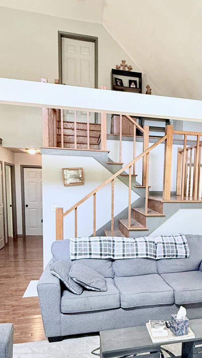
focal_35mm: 28
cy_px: 217
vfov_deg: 67.2
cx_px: 152
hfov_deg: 40.3
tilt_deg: -5.8
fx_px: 266
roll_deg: -2.3
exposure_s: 1/60
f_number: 2.2
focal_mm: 2.22
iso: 320
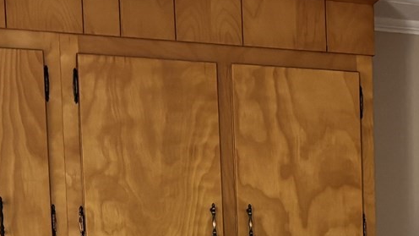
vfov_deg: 9.6
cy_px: 475
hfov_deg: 18.1
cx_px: 353
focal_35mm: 117
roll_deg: +1.3
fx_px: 1300
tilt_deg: -4.8
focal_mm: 5.96
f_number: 1.6
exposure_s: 1/60
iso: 250
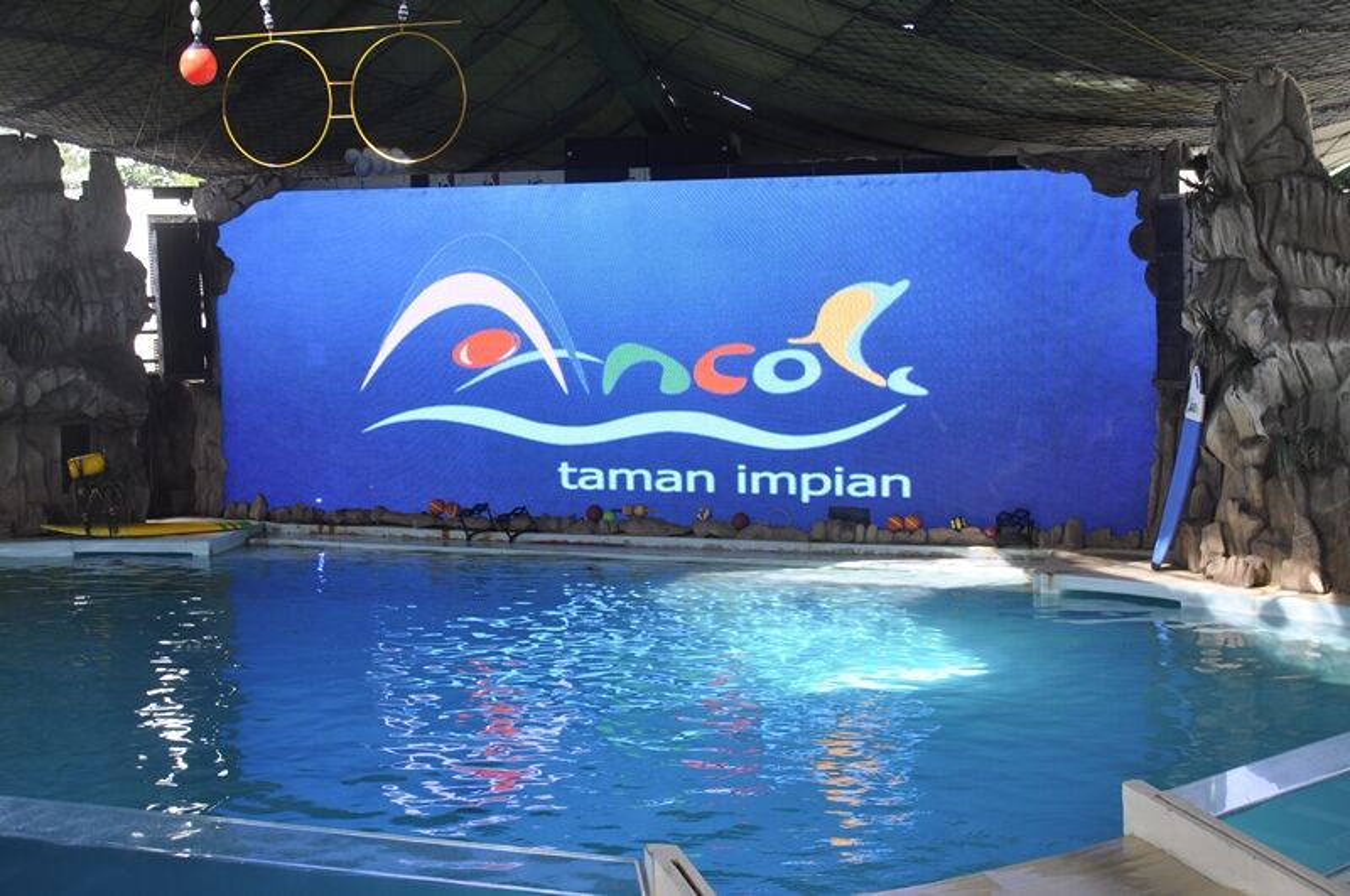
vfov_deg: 26.4
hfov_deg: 38.9
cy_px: 448
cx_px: 675
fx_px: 1910
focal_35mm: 51
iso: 400
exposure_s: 1/80
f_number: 4.2
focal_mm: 34
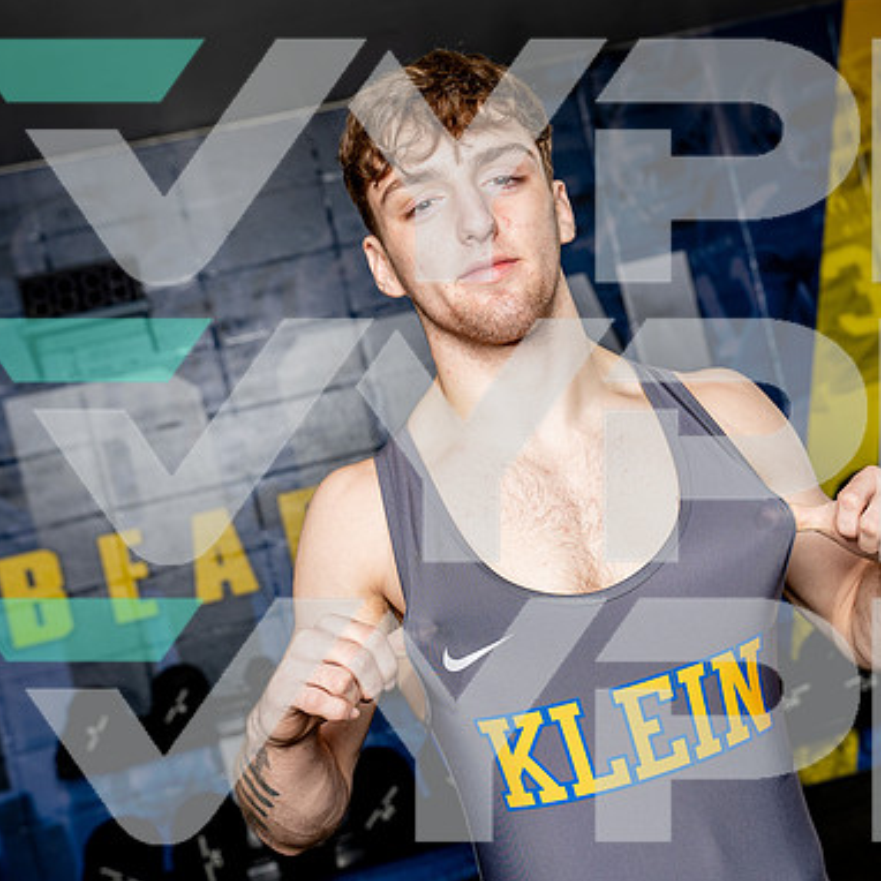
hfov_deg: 27.6
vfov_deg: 27.7
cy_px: 442
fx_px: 1785
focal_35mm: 62
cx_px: 558
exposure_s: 1/250
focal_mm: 48
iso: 160
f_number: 5.6
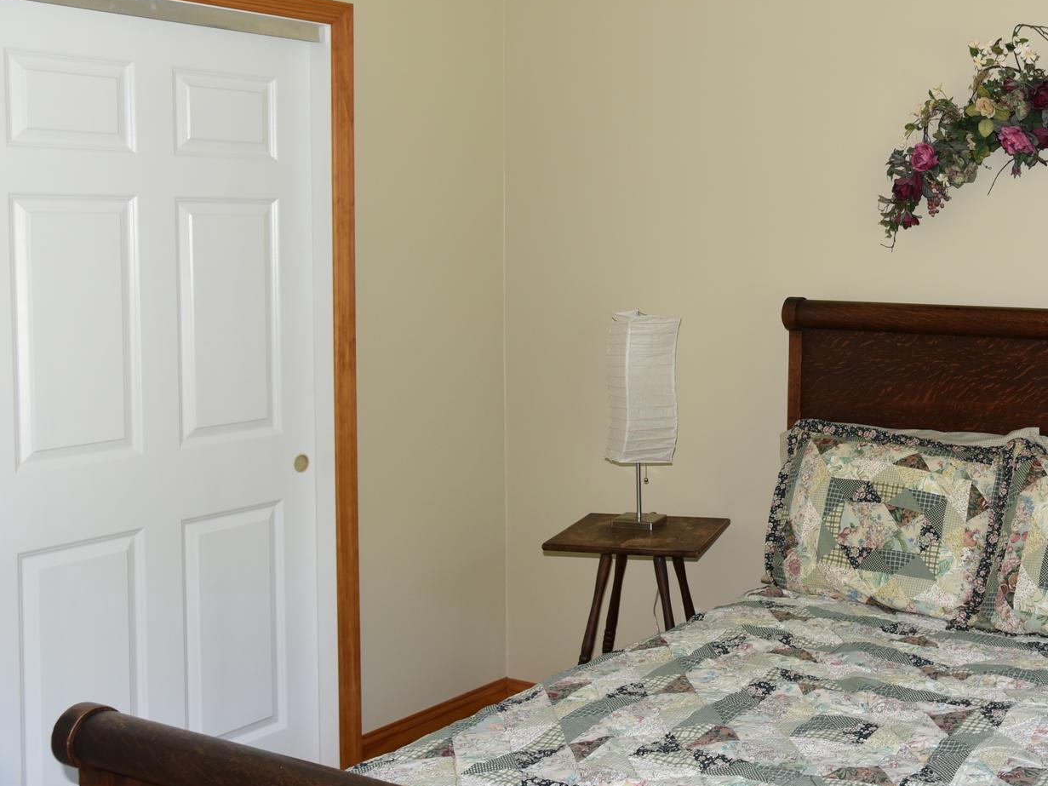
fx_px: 1453
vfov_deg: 30.2
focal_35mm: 48
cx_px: 871
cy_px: 304
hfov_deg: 37.9
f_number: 5
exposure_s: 1/60
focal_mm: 30
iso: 800
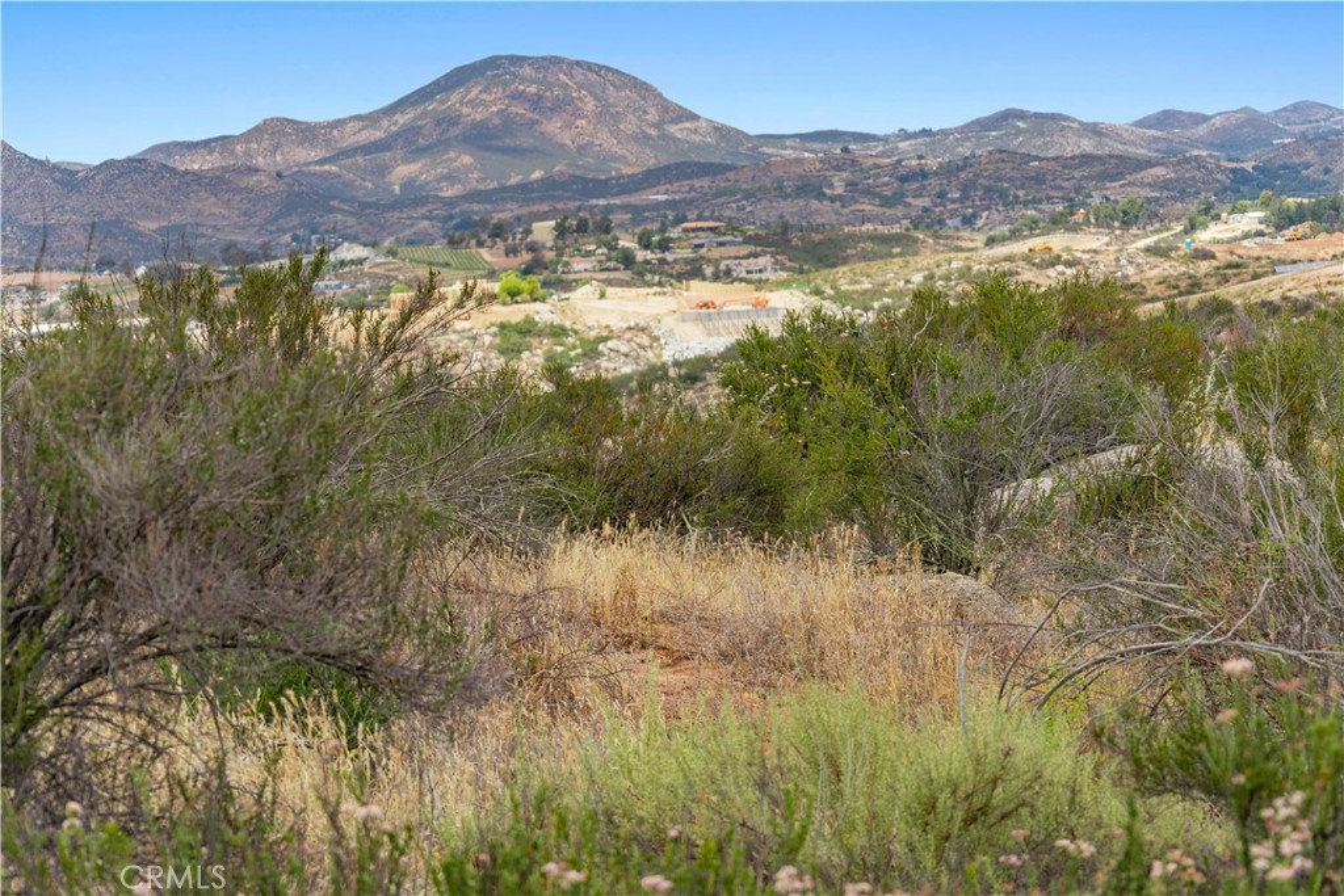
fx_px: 4032
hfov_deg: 18.9
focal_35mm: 108
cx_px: 672
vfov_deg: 12.7
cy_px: 448
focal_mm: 108
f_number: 6.3
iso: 100
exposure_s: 1/200
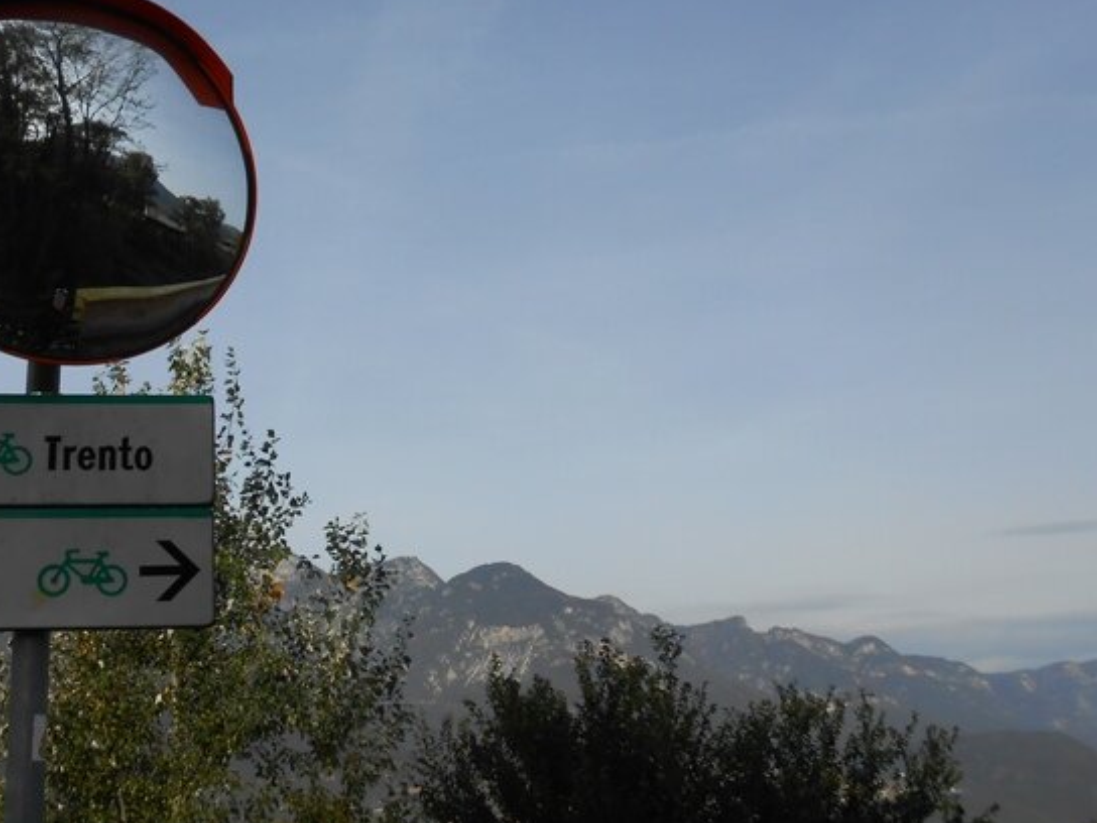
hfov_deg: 46.2
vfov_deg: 36.4
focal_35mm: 39
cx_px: 278
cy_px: 272
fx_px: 1236
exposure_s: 1/1250
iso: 80
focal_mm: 4.6
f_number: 3.5
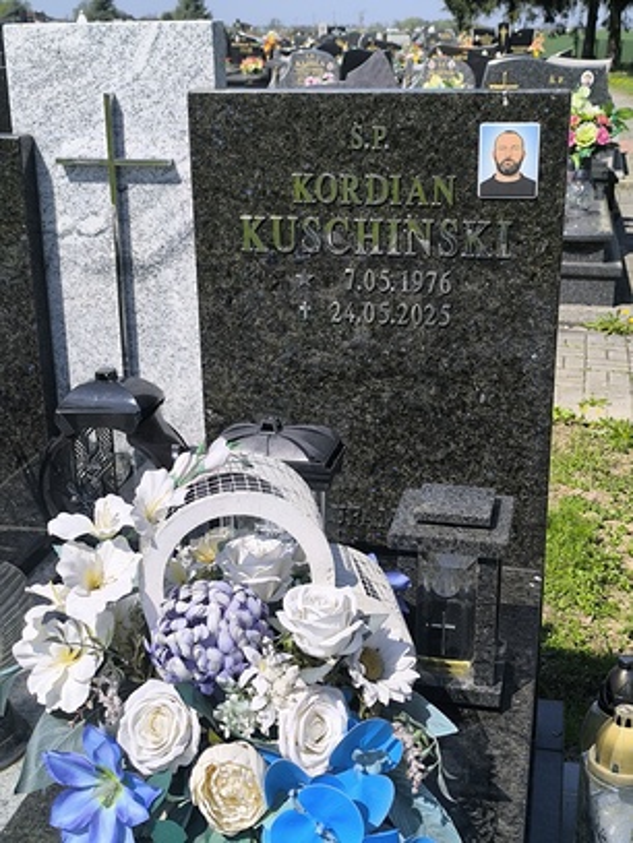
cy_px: 422
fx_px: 1122
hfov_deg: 31.5
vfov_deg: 41.2
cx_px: 316
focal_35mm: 46
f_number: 1.65
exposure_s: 1/1204
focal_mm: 6.14
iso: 50
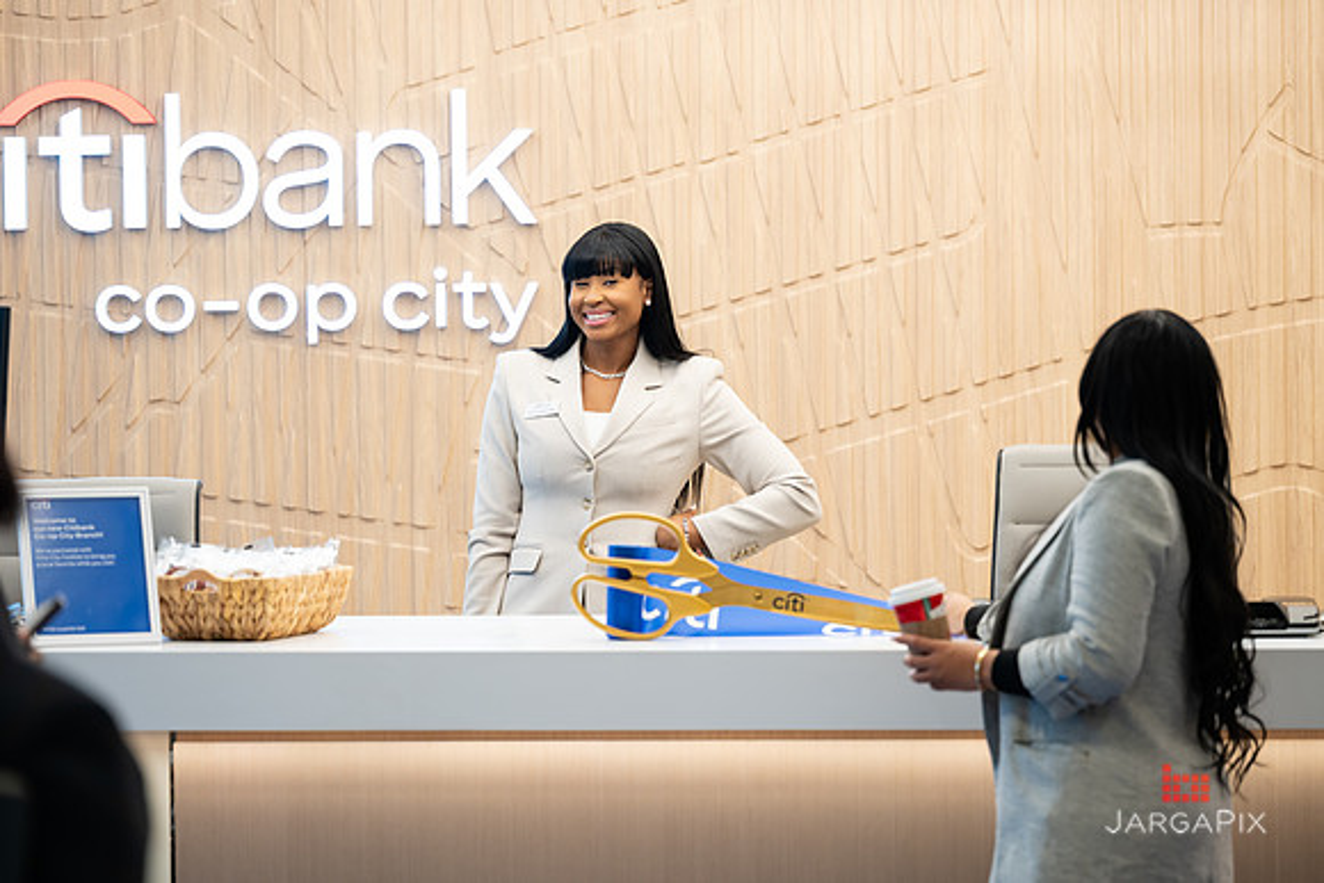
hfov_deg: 14.8
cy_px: 434
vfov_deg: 9.9
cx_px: 651
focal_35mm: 138
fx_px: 5085
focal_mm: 135
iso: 500
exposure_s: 1/160
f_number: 3.2
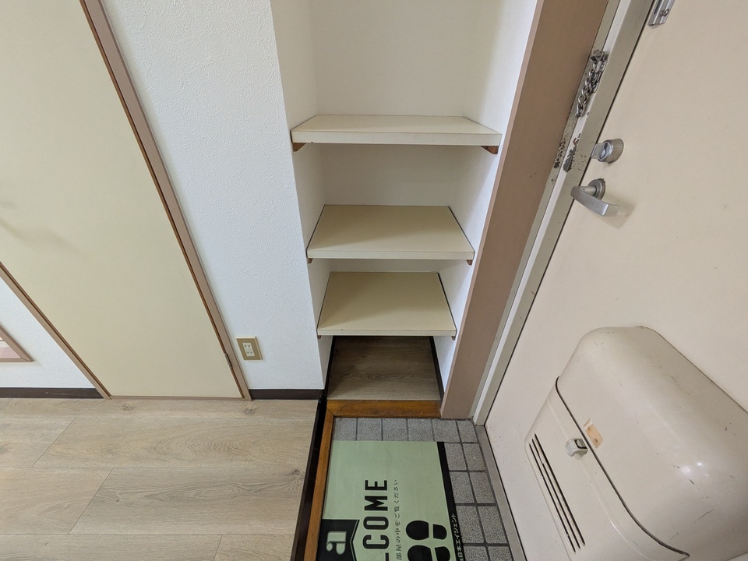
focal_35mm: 14
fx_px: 303
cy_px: 280
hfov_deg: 102.1
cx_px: 374
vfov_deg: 85.7
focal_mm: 1.83
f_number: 2.2
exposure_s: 1/24
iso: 288
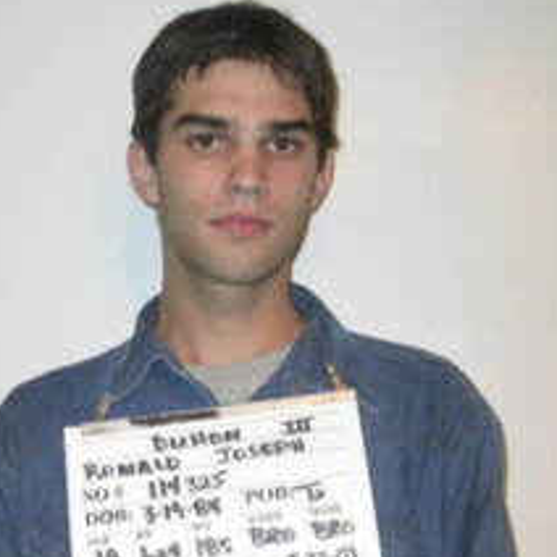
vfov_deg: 20.4
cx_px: 159
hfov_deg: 20.3
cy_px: 303
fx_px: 1547
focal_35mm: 85
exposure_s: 1/60.3
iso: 100
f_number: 3
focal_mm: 12.2
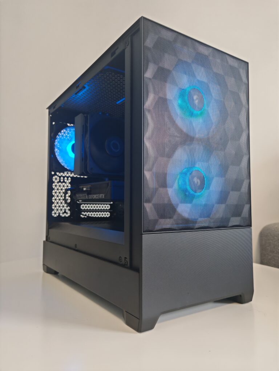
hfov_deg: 51.4
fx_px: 290
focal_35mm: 27
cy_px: 186
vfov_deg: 65.3
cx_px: 140
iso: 320
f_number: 1.9
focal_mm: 6.67
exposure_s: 1/50
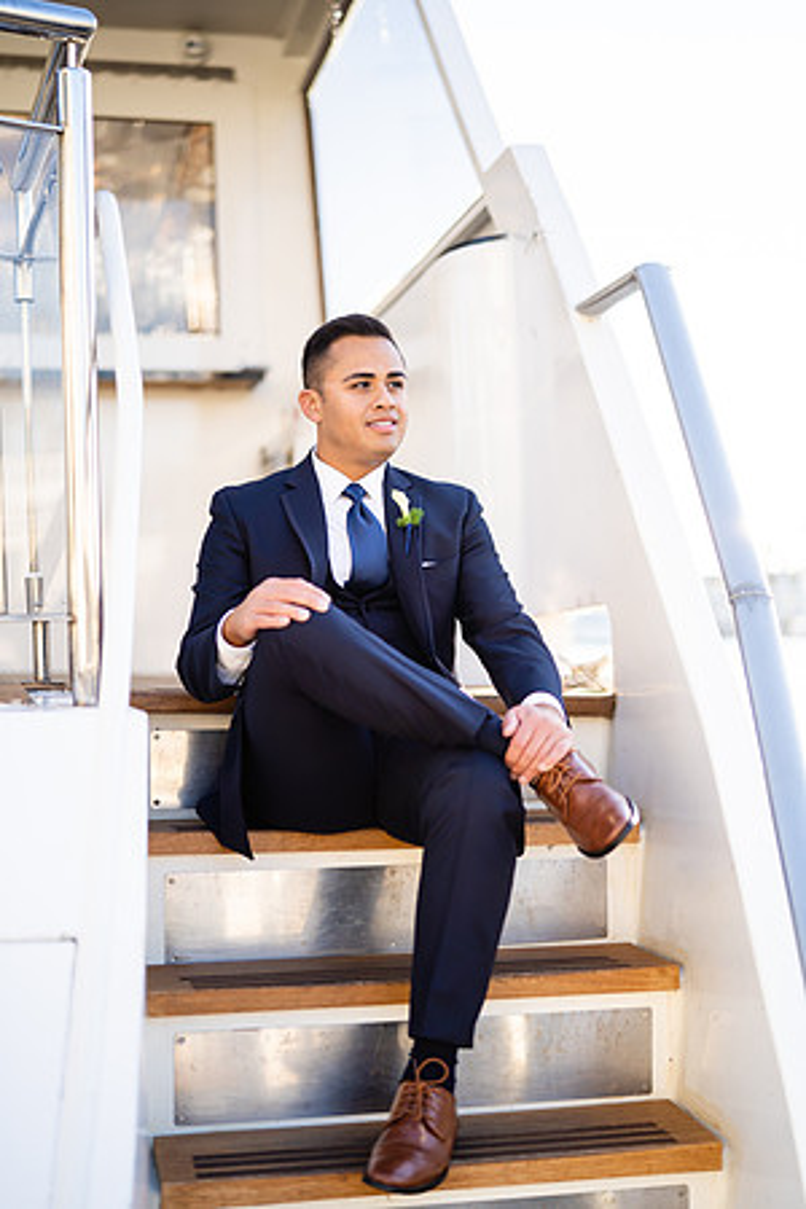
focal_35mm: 50
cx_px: 403
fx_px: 1679
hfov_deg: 27.0
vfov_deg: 39.6
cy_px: 604
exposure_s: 1/2000
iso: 160
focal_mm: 50
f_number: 1.4
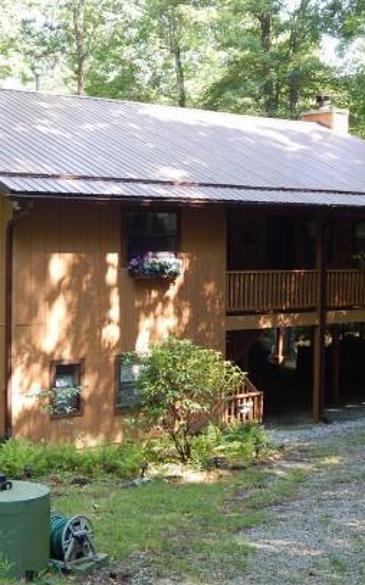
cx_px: 145
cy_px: 276
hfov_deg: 20.0
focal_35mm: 65
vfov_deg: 31.5
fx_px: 1036
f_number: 3.6
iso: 180
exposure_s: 1/100
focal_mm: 7.7
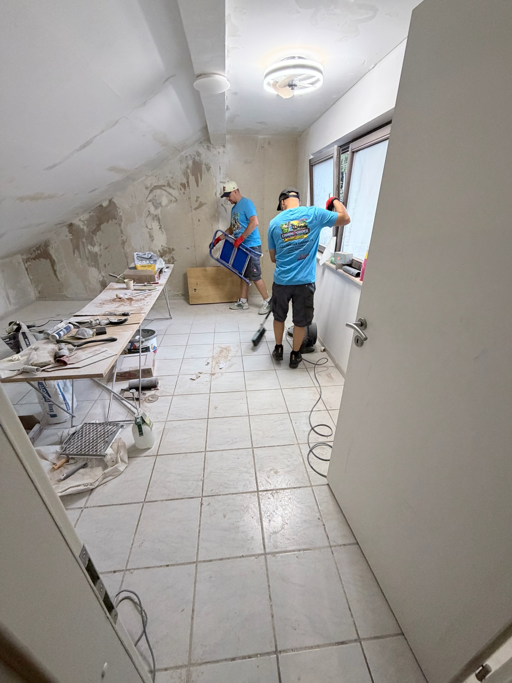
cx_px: 256
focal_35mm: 14
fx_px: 276
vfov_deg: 102.1
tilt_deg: -26.2
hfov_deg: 85.7
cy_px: 342
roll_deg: -1.3
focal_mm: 2.22
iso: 250
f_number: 2.2
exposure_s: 1/50
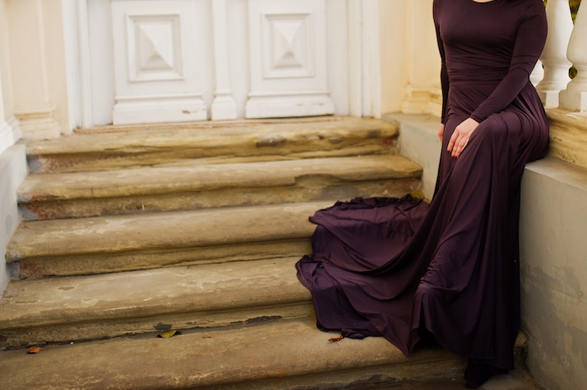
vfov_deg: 27.3
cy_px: 126
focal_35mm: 49
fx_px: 798
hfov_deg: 40.3
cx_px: 326
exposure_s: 1/3200
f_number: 1.4
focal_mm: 35
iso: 200
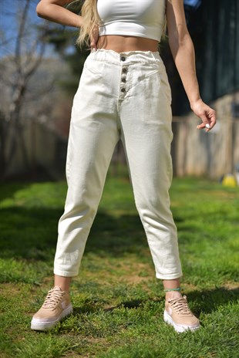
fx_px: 497
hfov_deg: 27.0
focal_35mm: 50
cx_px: 120
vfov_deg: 39.6
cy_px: 179
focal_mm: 50
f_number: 2
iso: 64
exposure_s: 1/5000
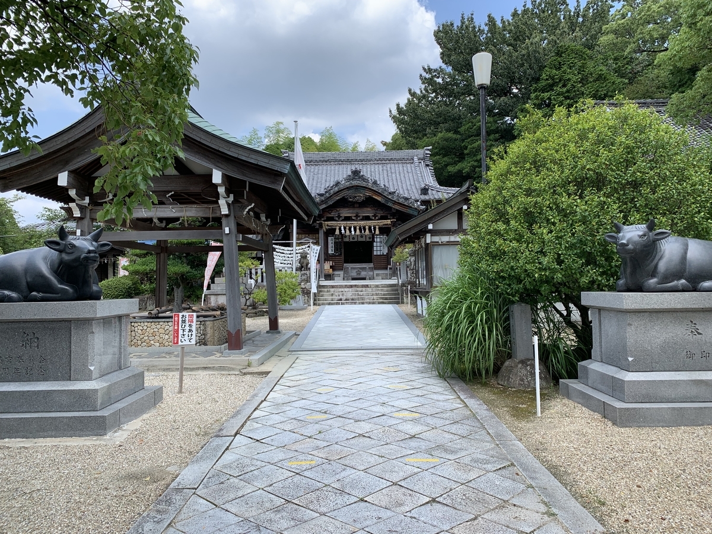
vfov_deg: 53.1
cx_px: 356
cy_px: 267
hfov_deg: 67.3
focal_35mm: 26
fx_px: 535
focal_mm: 4.25
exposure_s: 1/1111
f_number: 1.8
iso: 25
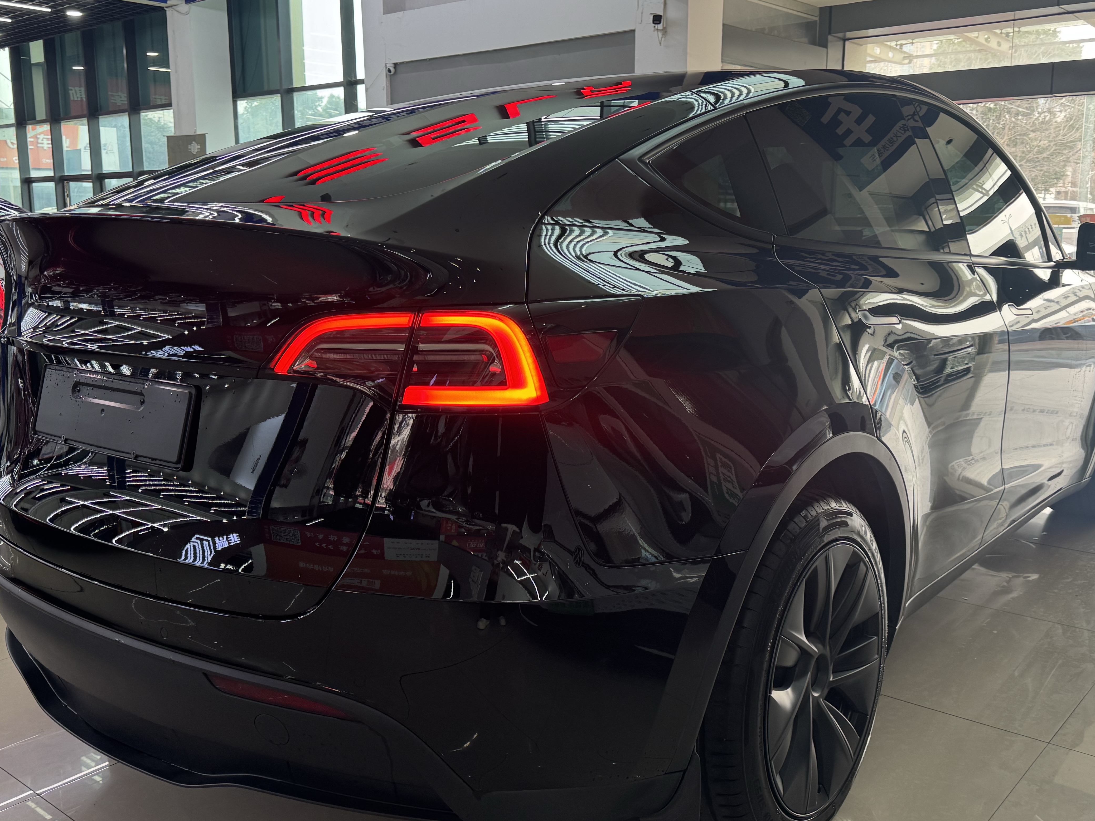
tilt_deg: -9.2
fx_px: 1044
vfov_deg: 42.9
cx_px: 563
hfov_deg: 55.3
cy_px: 400
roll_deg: +0.1
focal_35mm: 33
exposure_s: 1/101
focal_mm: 6.76
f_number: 1.78
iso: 100
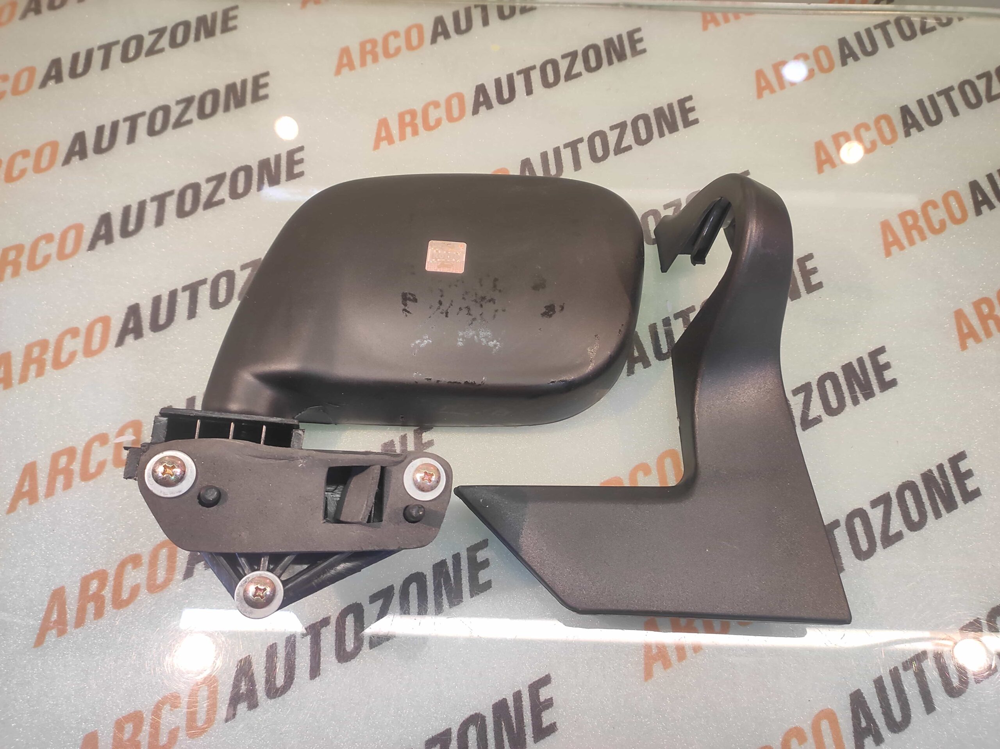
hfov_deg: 91.1
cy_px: 374
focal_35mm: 17
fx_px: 491
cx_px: 500
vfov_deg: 74.7
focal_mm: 4.74
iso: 178
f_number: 1.79
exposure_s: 1/33
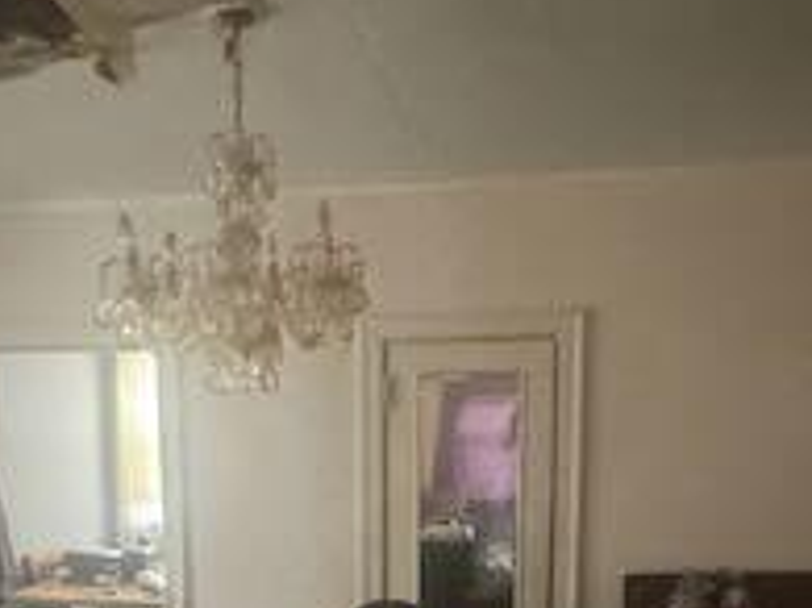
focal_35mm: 46
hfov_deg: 40.8
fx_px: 1078
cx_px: 283
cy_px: 600
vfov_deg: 29.5
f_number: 2.2
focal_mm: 2.22
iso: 1250
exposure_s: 1/42
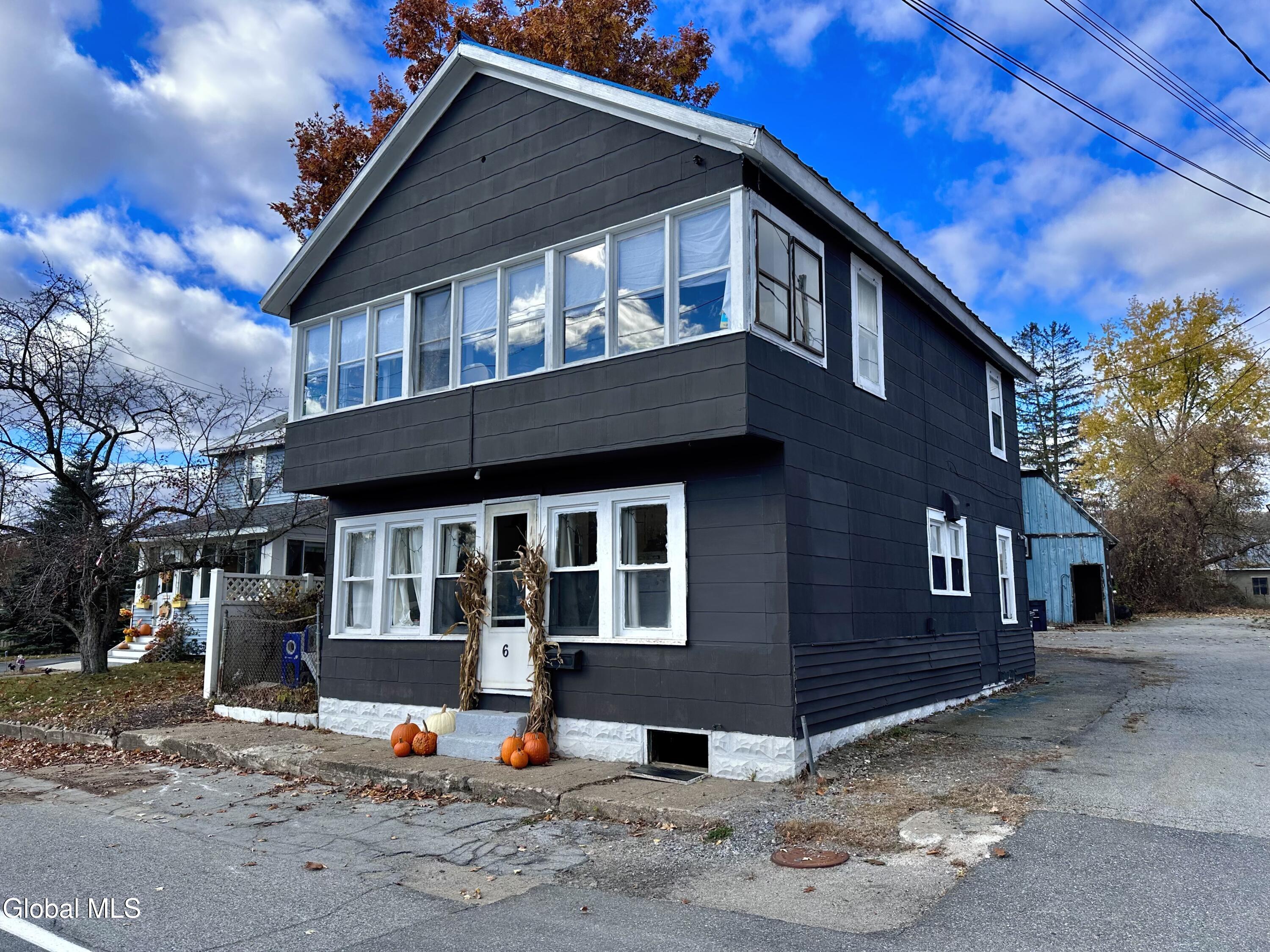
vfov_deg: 56.8
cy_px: 476
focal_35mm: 24
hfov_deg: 71.6
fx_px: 881
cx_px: 635
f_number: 1.78
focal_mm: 6.86
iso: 80
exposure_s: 1/2732
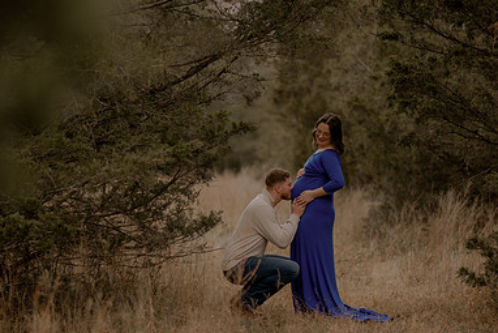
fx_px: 1785
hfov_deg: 15.9
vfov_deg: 10.6
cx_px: 286
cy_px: 165
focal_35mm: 129
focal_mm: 85
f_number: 1.4
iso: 200
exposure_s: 1/2000
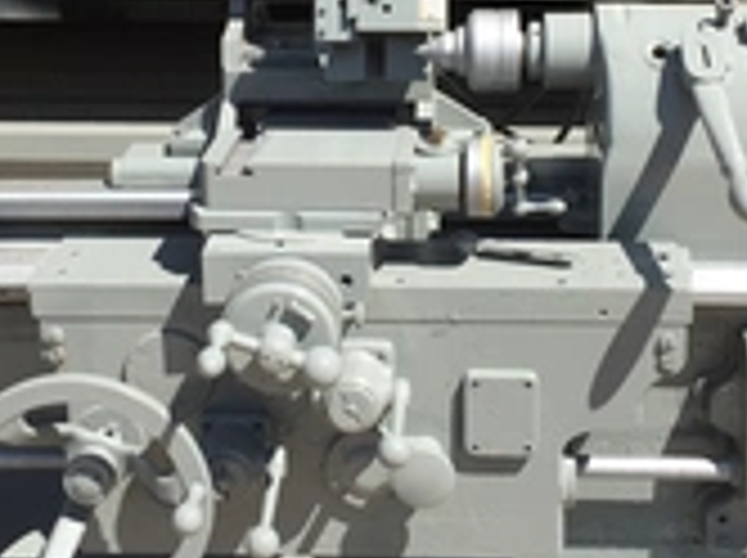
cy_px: 45
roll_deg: -0.2
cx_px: 374
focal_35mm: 70
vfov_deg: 20.5
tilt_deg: -13.7
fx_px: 1508
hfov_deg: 27.8
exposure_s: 1/2198
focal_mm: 4.15
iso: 32
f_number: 2.2
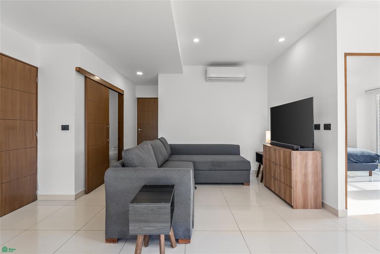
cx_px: 190
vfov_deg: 73.8
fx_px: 169
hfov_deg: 96.7
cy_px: 127
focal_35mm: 16
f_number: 9
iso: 500
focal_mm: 16
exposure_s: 1/13
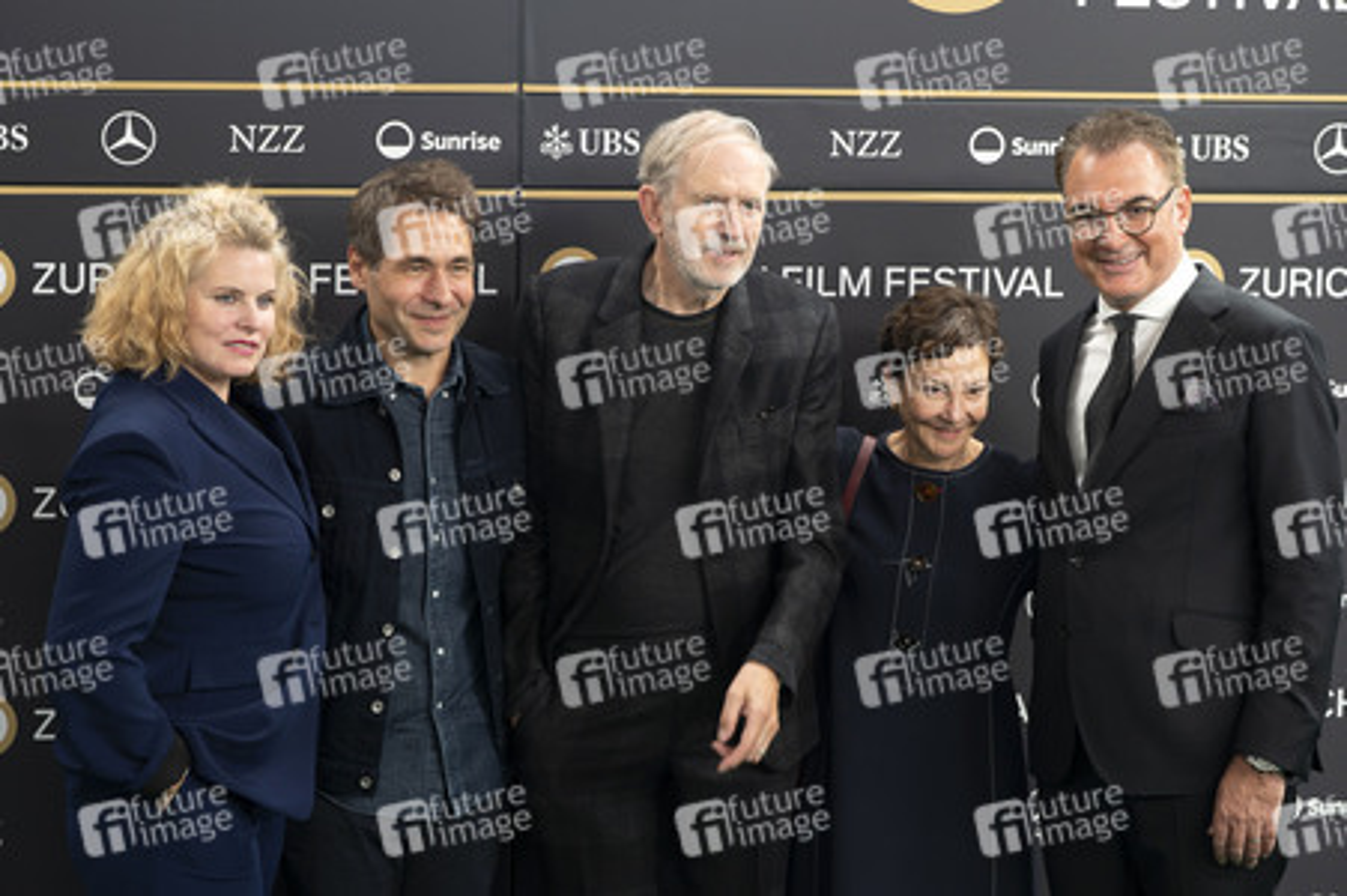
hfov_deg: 25.5
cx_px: 603
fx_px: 2971
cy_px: 412
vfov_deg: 17.1
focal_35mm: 79
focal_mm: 70
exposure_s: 1/200
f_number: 4.5
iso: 400
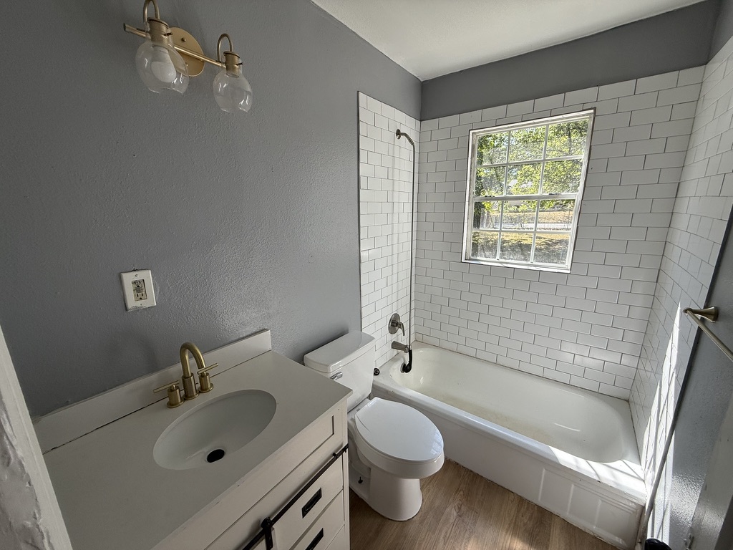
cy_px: 275
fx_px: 296
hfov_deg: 102.1
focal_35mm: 14
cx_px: 366
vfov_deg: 85.7
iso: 64
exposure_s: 1/323
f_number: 2.2
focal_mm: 2.22
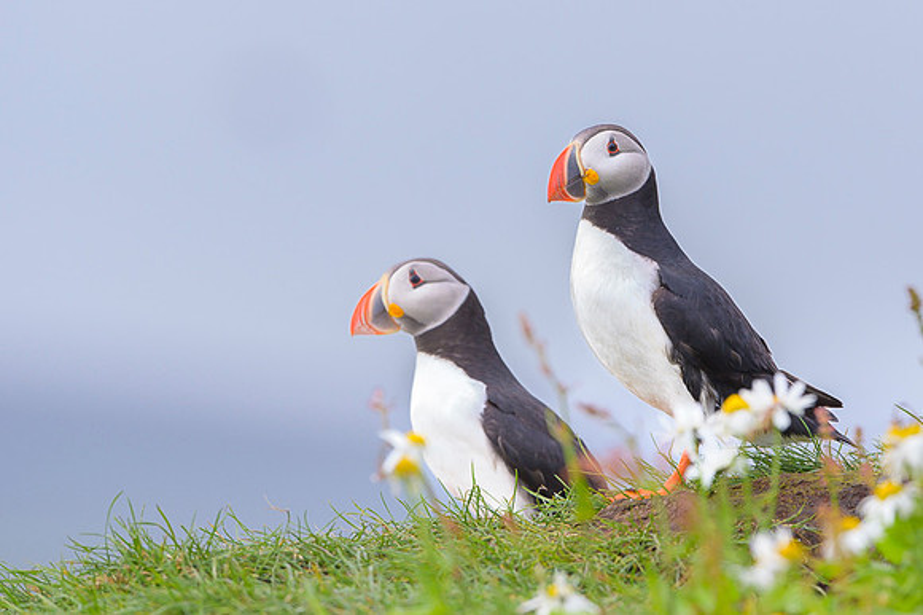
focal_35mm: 662
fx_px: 16954
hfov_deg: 3.1
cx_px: 549
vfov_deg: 2.1
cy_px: 208
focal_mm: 500
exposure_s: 1/640
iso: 800
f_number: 6.3
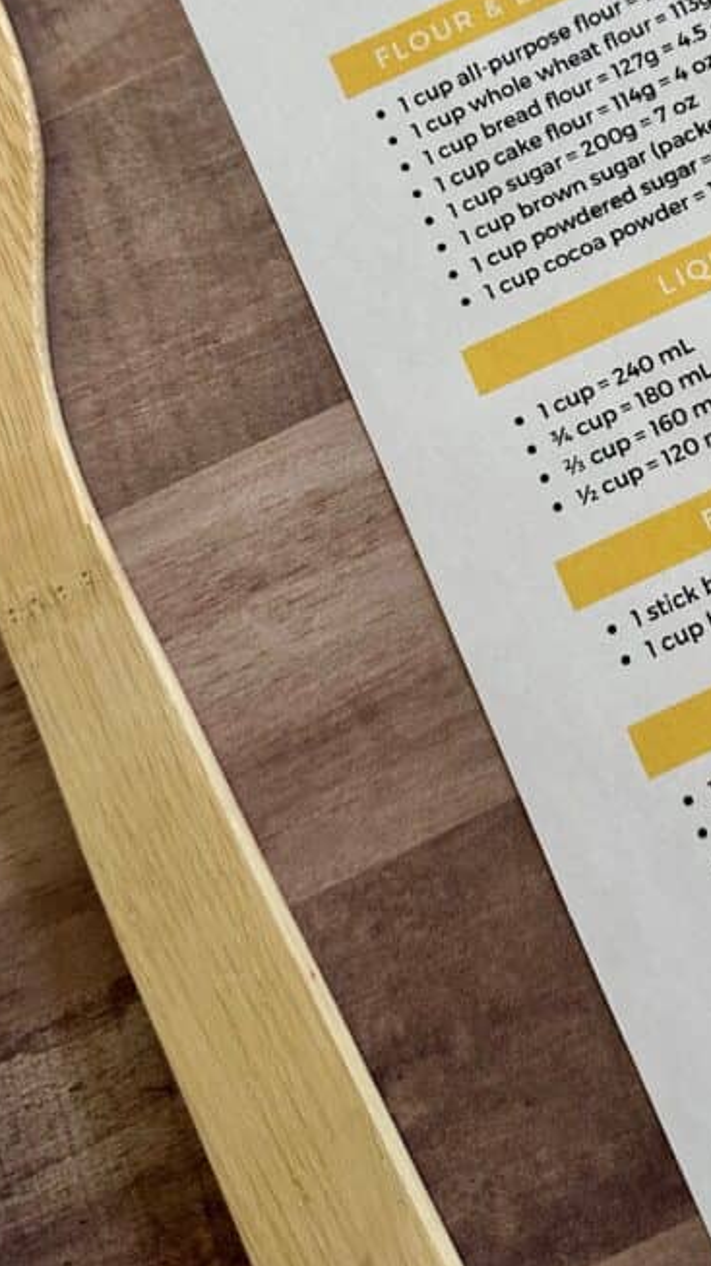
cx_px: 568
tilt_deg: -79.3
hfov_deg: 28.4
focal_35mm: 41
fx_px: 1375
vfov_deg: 47.6
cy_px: 322
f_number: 1.78
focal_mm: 6.86
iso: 250
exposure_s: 1/60
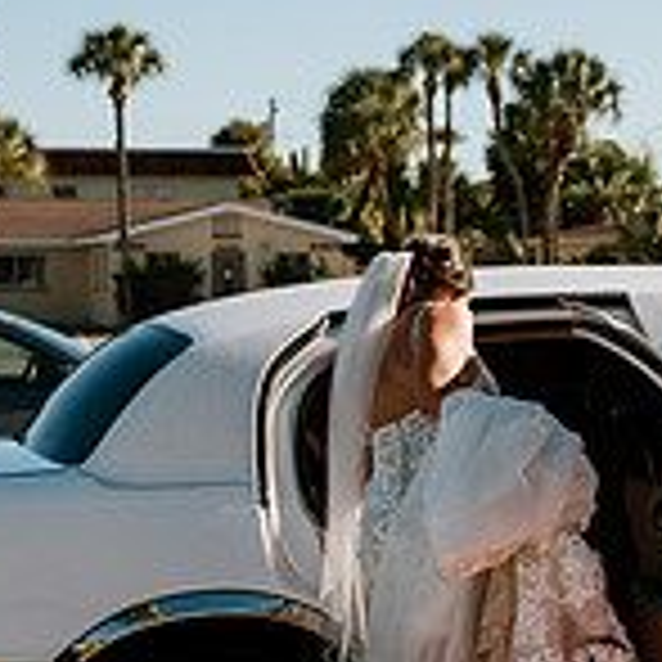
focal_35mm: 121
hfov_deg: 14.0
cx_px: 811
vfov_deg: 14.3
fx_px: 2618
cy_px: 565
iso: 100
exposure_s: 1/4000
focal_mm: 35
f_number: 2.8
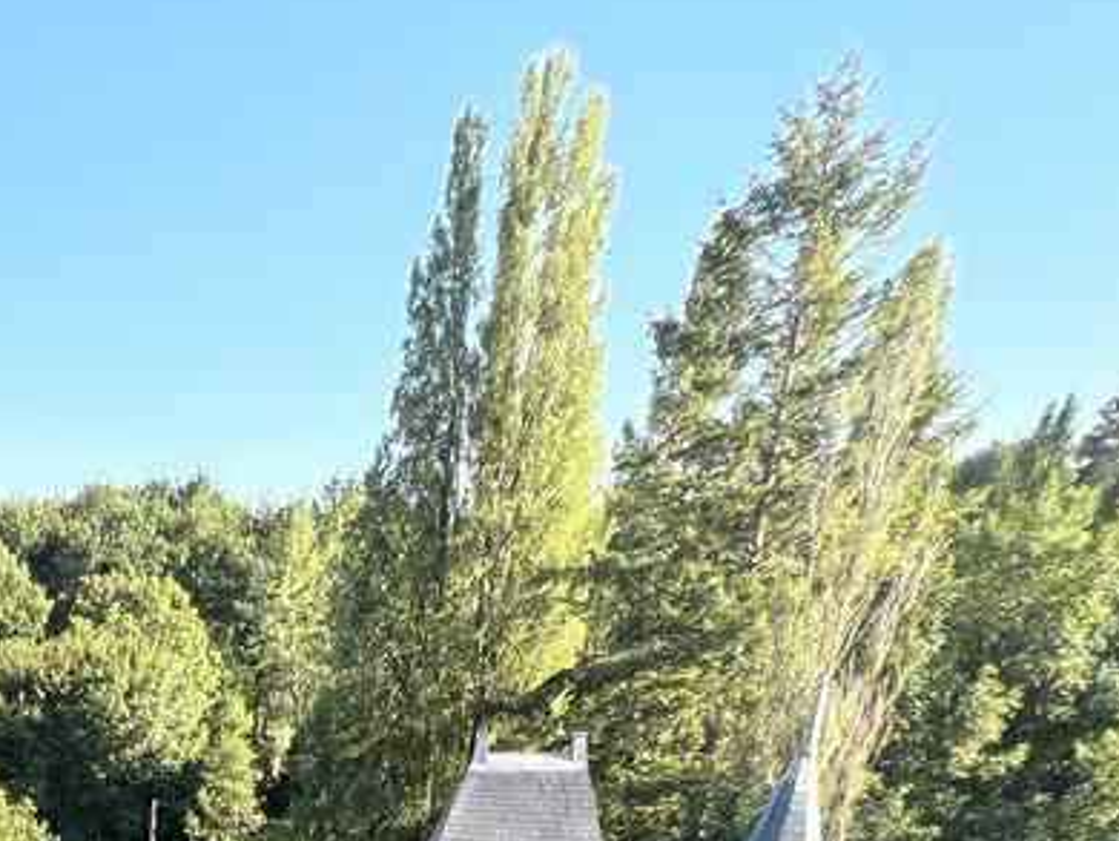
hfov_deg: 38.4
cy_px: 1226
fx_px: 1294
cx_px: -123
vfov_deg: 26.9
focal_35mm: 40
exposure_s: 1/185
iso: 32
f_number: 1.8
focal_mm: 1.57
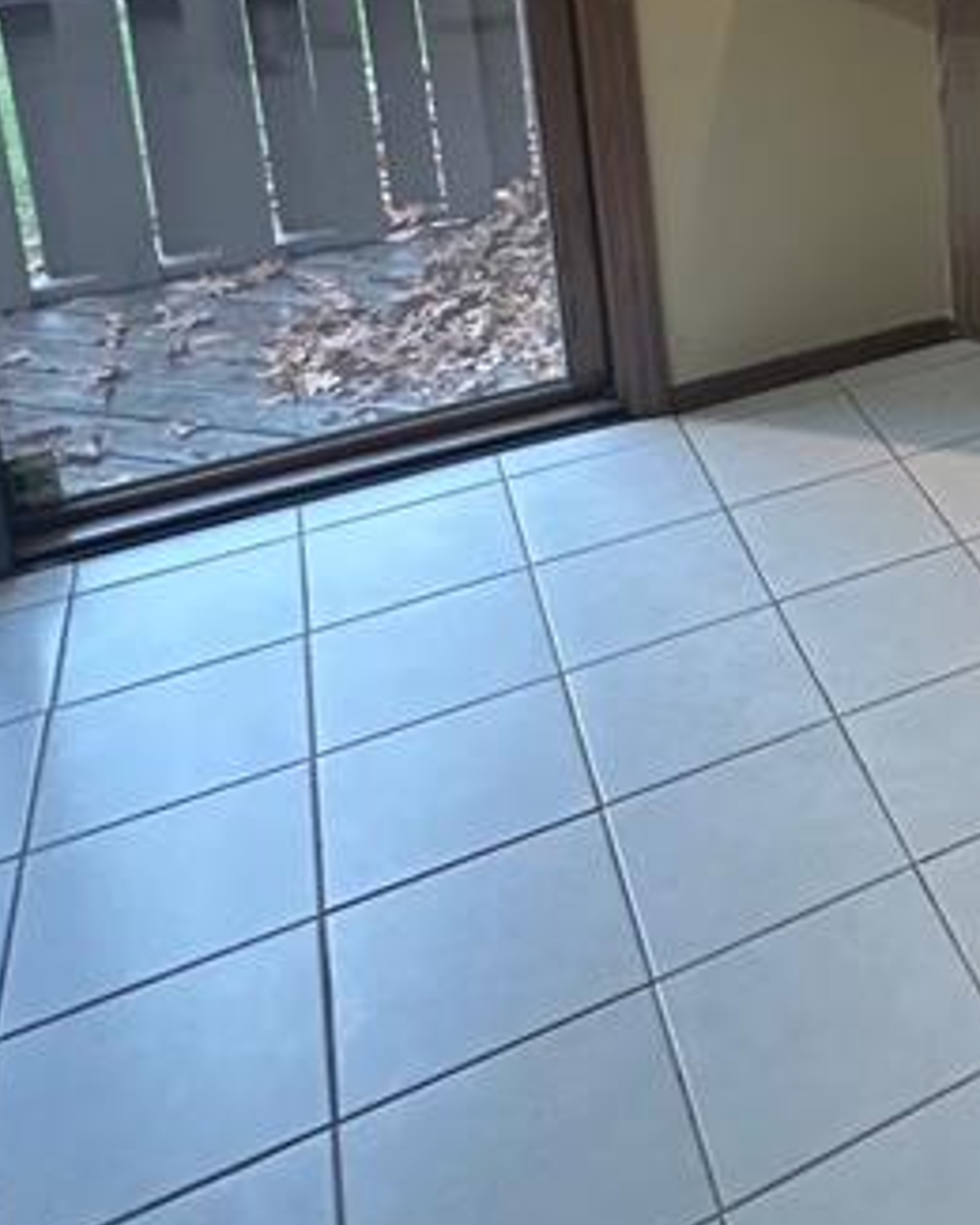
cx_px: 1282
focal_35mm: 43
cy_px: -26
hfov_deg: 28.5
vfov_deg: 37.8
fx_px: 1559
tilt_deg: -14.6
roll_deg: -0.3
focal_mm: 2.22
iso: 320
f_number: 2.2
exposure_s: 1/60
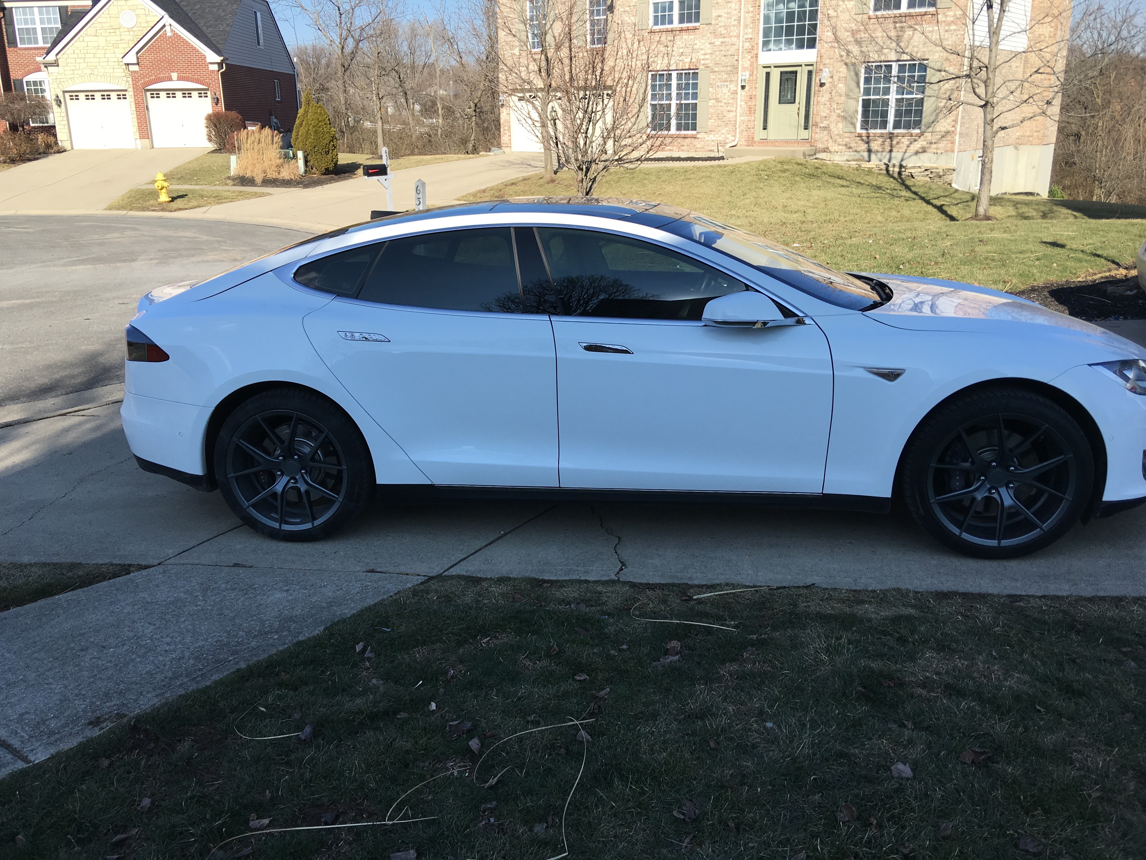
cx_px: 573
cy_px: 430
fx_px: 960
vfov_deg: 48.2
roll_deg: +1.0
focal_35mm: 29
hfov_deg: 61.7
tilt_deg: -18.0
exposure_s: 1/938
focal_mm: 4.15
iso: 25
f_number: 2.2
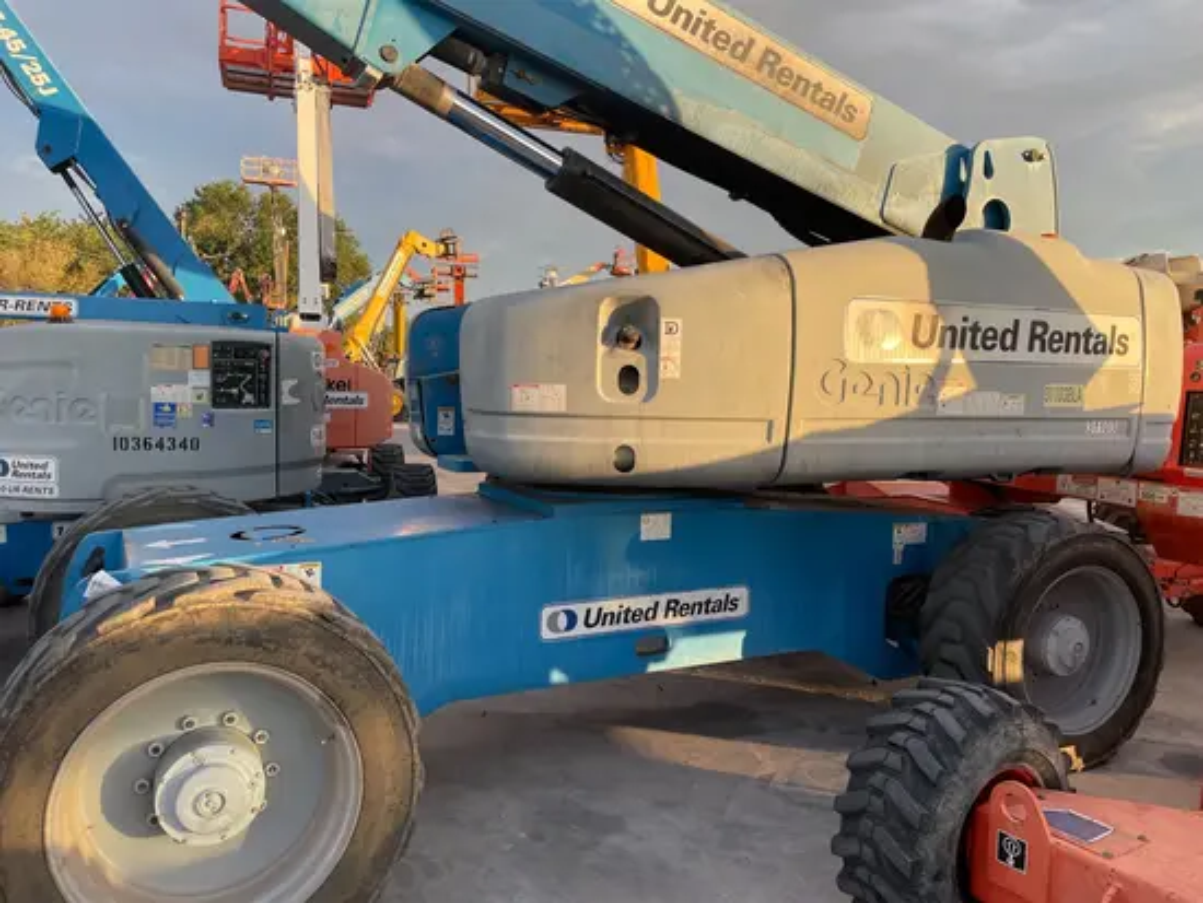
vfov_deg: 53.1
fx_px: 904
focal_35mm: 26
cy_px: 452
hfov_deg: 67.3
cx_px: 602
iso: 32
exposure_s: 1/447
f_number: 1.6
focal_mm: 4.2
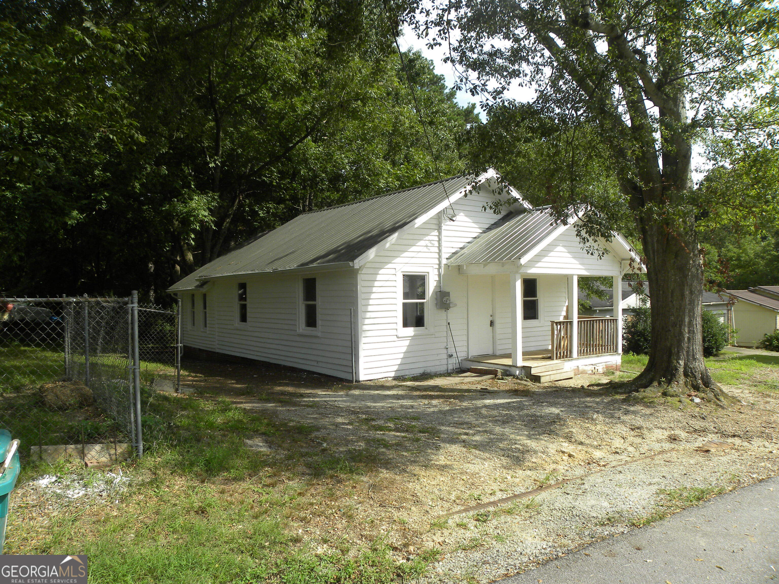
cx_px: 390
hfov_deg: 67.3
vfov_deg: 53.1
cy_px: 292
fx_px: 585
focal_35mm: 26
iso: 64
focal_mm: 4.6
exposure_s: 1/220
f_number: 5
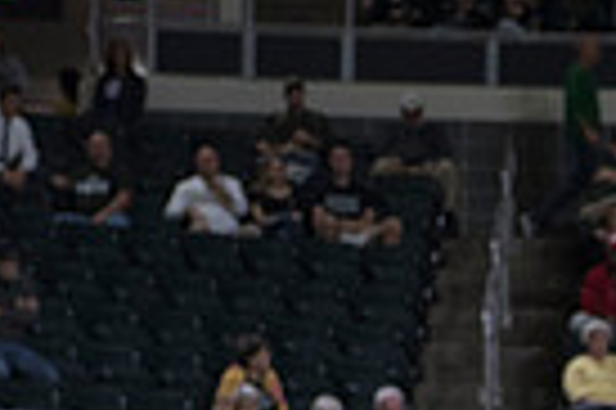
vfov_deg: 4.6
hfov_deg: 6.9
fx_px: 5076
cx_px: 769
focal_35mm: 297
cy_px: 647
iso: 2000
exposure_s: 1/500
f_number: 3.5
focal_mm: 70
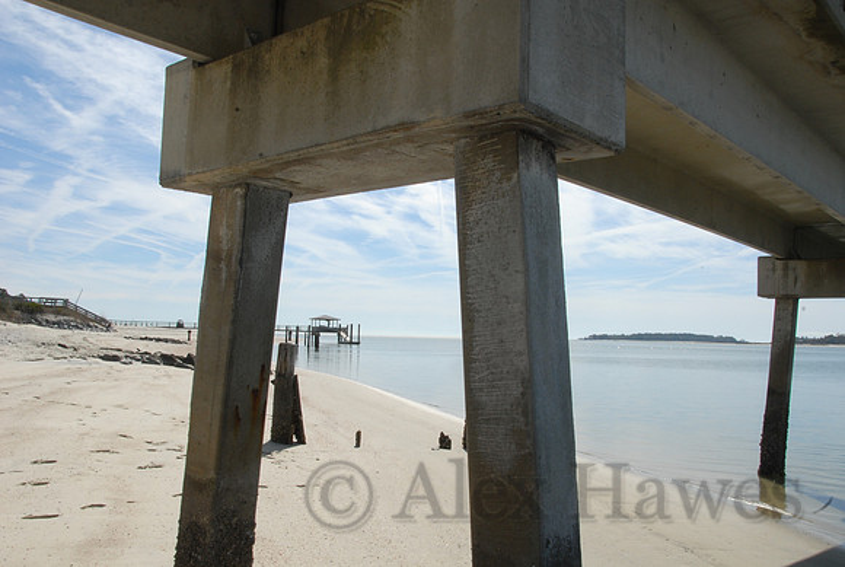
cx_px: 422
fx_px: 705
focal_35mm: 30
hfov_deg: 61.8
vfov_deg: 43.8
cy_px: 284
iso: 250
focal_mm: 20
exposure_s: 1/60
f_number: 22
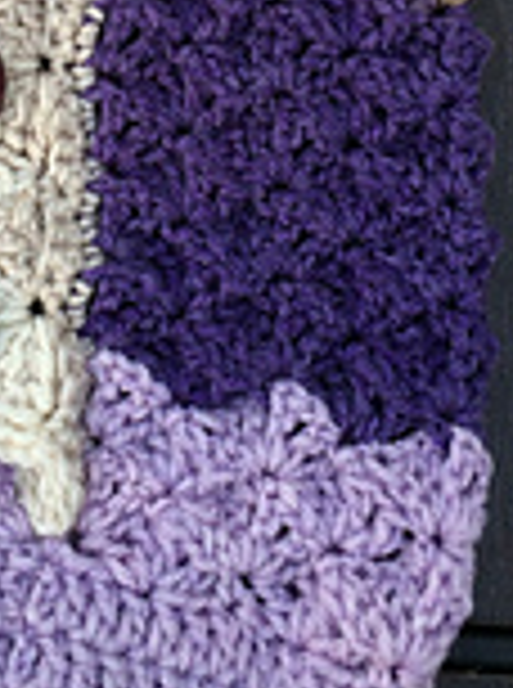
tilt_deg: -75.7
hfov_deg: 15.4
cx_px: 137
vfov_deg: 19.8
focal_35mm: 95
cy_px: -72
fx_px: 1885
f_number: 2.2
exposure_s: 1/120
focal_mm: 4.15
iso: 64
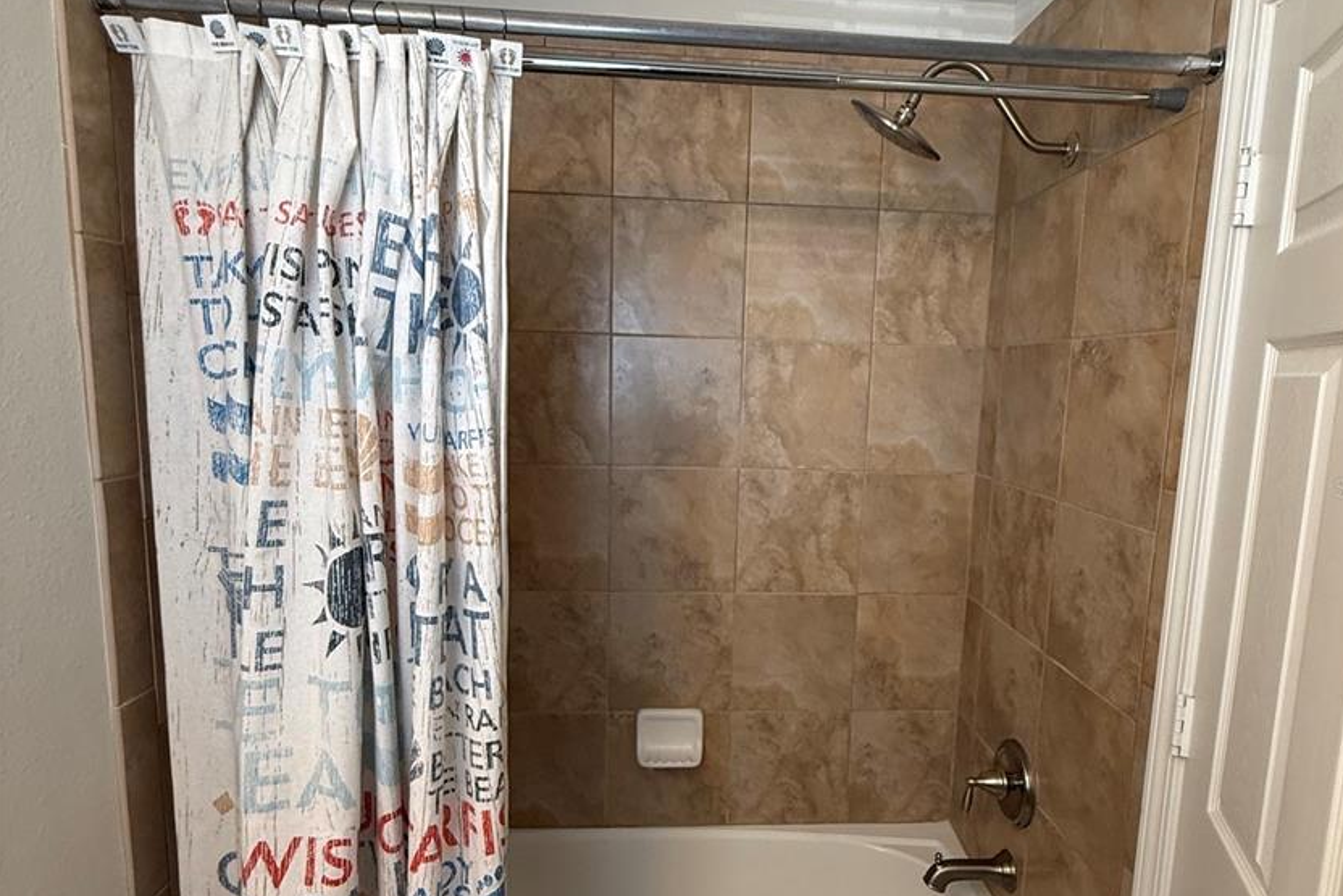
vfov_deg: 59.4
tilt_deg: -7.8
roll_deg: -1.6
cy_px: 488
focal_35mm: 21
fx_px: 784
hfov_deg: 81.1
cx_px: 723
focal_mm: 2.22
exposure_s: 1/60
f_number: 2.2
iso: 250
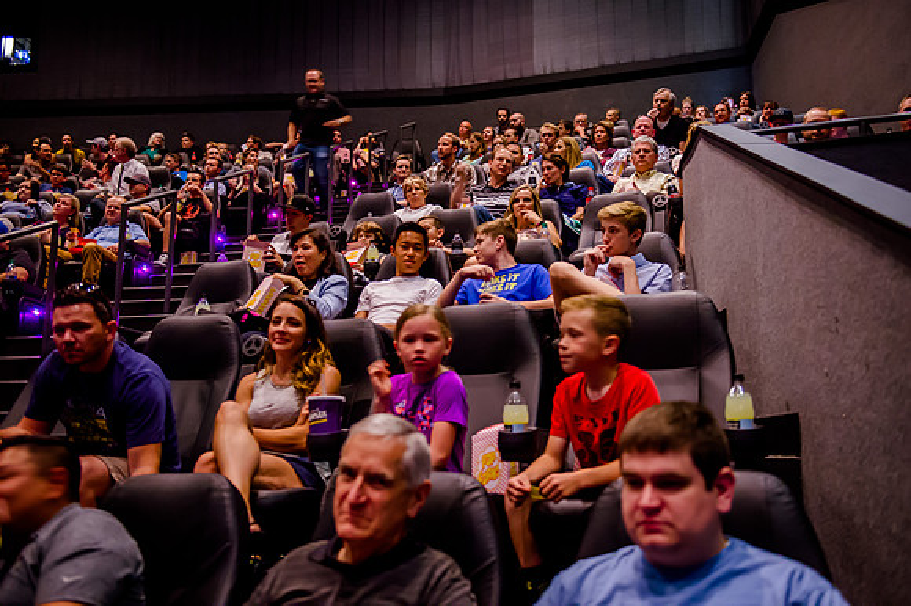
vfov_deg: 35.6
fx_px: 945
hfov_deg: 51.5
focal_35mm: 37
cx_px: 473
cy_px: 292
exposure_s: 1/15
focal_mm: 36
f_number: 2.8
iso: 5000
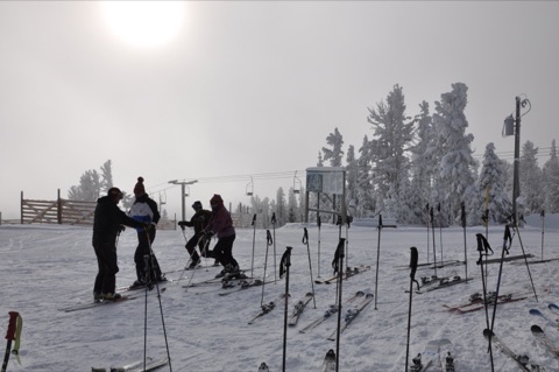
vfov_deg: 41.6
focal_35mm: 32
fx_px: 489
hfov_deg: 59.5
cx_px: 280
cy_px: 186
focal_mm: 21
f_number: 14
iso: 200
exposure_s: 1/800
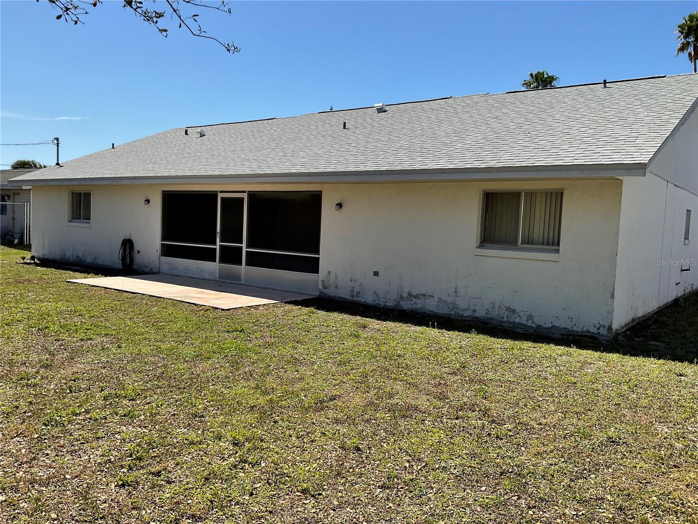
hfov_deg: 61.7
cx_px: 349
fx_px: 585
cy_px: 262
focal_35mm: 29
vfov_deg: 48.2
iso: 16
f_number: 1.8
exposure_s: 1/1984
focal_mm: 3
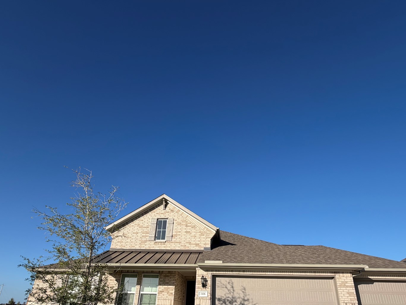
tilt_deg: +24.0
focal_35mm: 21
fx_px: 246
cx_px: 214
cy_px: 207
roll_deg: -1.7
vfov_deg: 61.7
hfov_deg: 78.9
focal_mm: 2.22
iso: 20
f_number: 2.2
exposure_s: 1/820
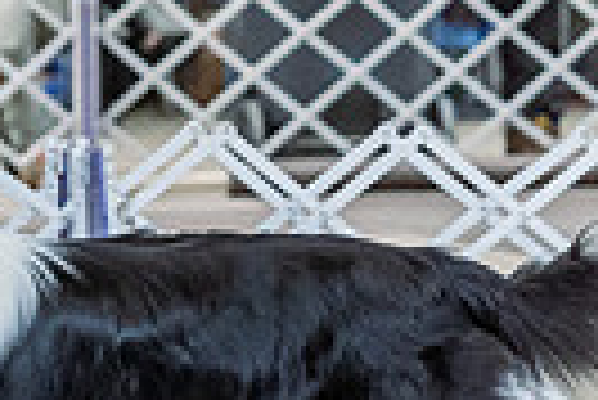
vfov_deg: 2.8
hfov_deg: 4.2
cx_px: -31
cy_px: 65
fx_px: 8065
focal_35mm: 485
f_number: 4
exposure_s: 1/400
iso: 6400
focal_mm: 111
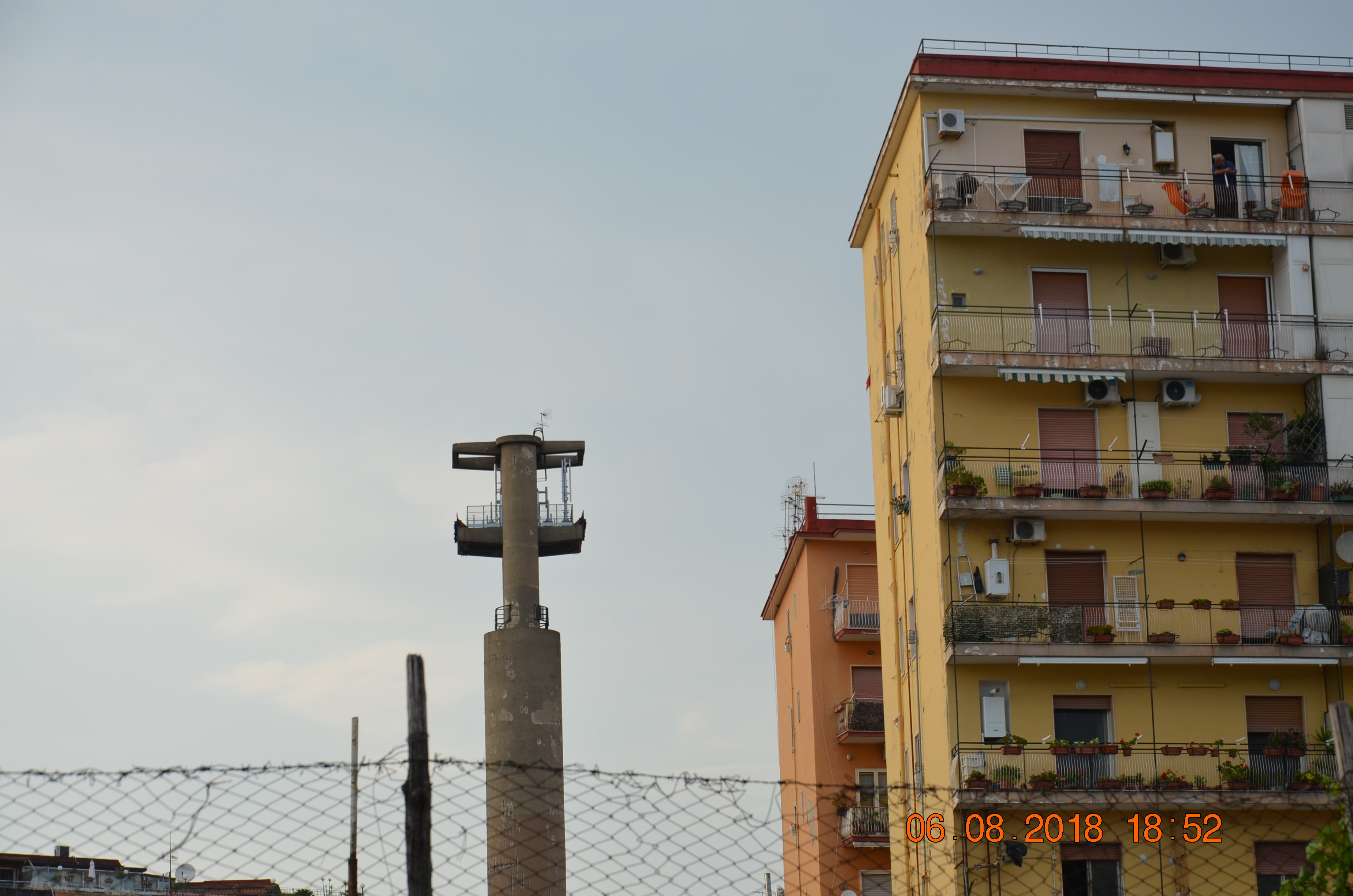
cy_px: 448
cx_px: 676
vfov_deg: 13.0
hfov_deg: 19.5
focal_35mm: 105
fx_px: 3938
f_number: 8
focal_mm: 70
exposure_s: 1/250
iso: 125
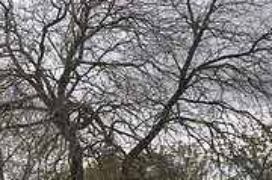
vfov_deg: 12.6
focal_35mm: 102
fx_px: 766
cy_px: 281
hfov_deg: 18.5
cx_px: -100
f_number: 5.6
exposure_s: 1/200
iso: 200
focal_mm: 21
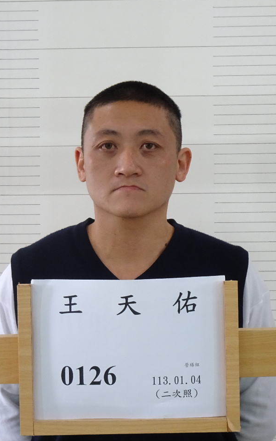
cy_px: 220
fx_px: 1096
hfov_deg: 14.4
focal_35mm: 91
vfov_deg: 22.8
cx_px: 151
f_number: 4.5
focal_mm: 10.95
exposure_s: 1/40
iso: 800
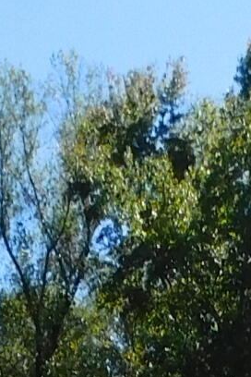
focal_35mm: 176
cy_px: 1038
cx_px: 188
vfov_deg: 9.7
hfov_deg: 7.8
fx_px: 1841
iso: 125
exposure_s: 1/1000
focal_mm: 4
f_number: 3
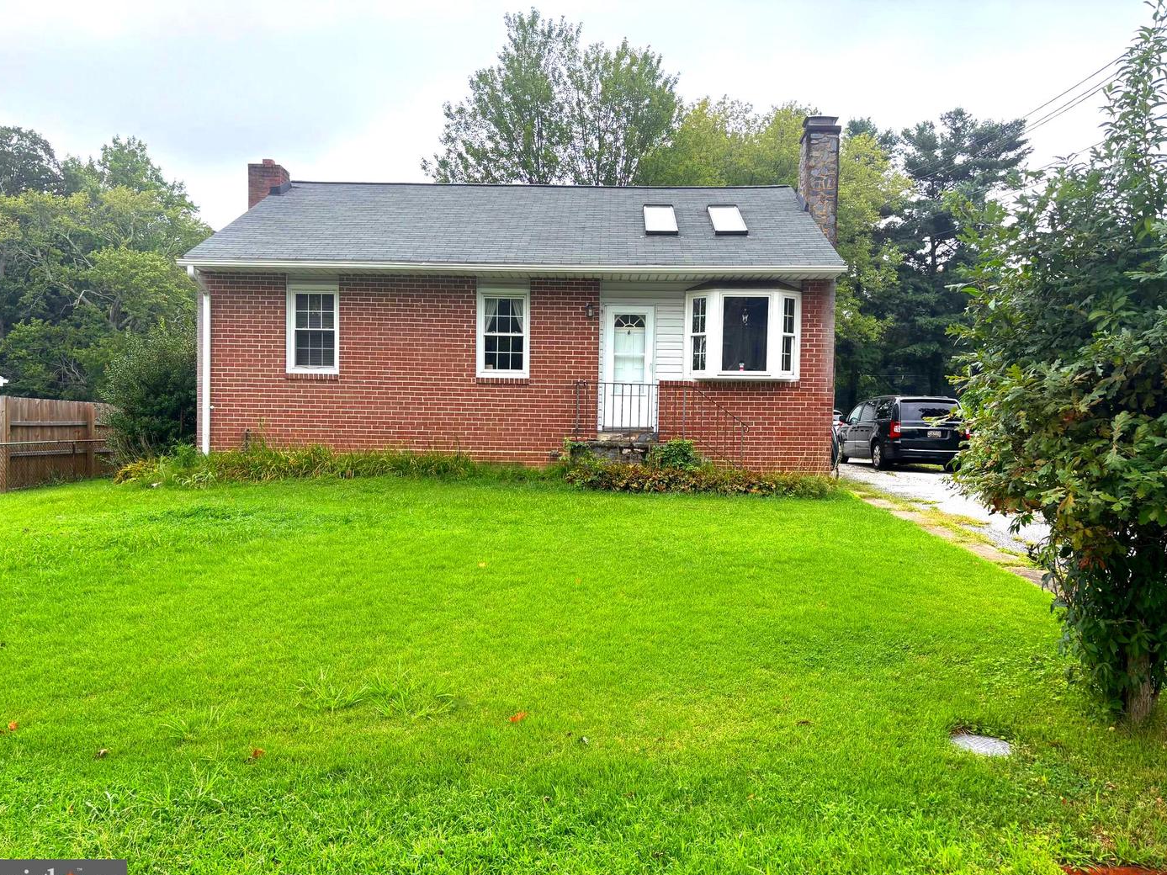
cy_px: 453
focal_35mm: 27
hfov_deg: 65.3
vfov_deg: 51.3
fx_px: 910
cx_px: 585
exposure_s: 1/597
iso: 50
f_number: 1.6
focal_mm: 5.96
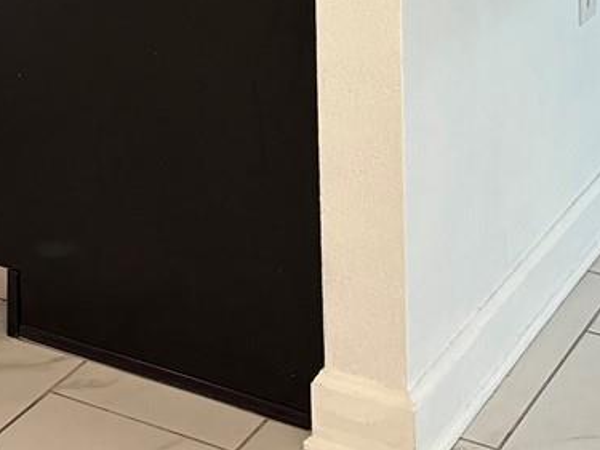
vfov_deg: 11.8
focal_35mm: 111
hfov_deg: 17.2
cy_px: -484
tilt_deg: -2.7
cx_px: -35
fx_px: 1923
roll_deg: +1.4
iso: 160
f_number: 1.6
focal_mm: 5.96
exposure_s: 1/60
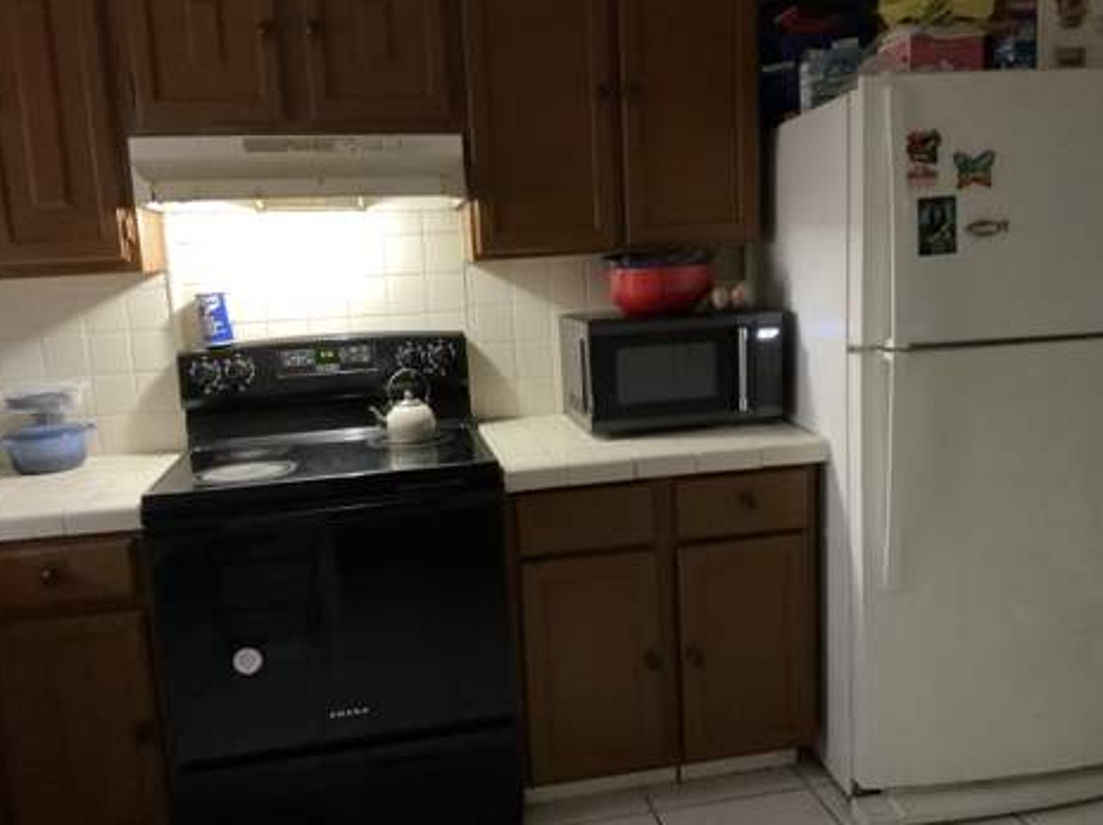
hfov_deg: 60.0
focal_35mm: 30
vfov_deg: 46.7
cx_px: 554
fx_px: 955
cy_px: 422
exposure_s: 1/30
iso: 500
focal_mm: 3
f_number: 1.8
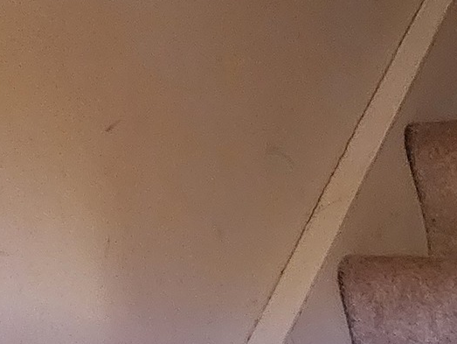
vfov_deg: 9.2
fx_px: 1783
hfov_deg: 12.2
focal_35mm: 135
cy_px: 977
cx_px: 1027
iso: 640
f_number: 1.8
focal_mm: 6.4
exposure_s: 1/60
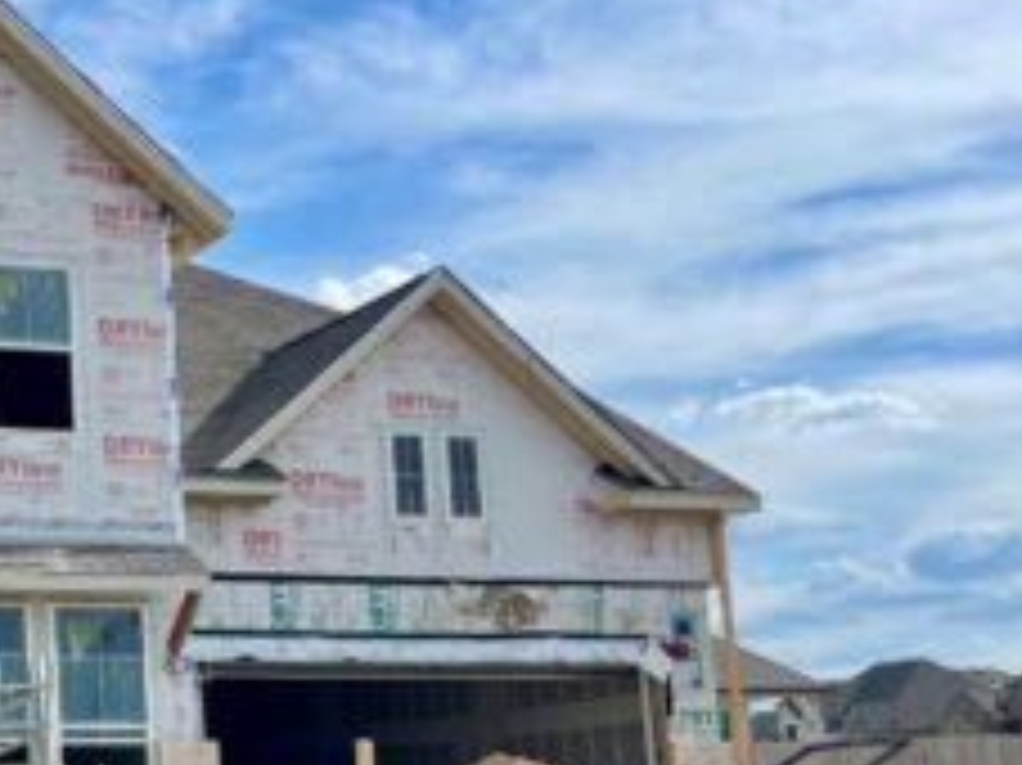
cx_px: -115
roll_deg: +2.0
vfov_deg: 23.8
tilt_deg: +9.2
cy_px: 562
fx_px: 1800
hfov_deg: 28.6
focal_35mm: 61
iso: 32
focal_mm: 4.2
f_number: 1.6
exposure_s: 1/6135
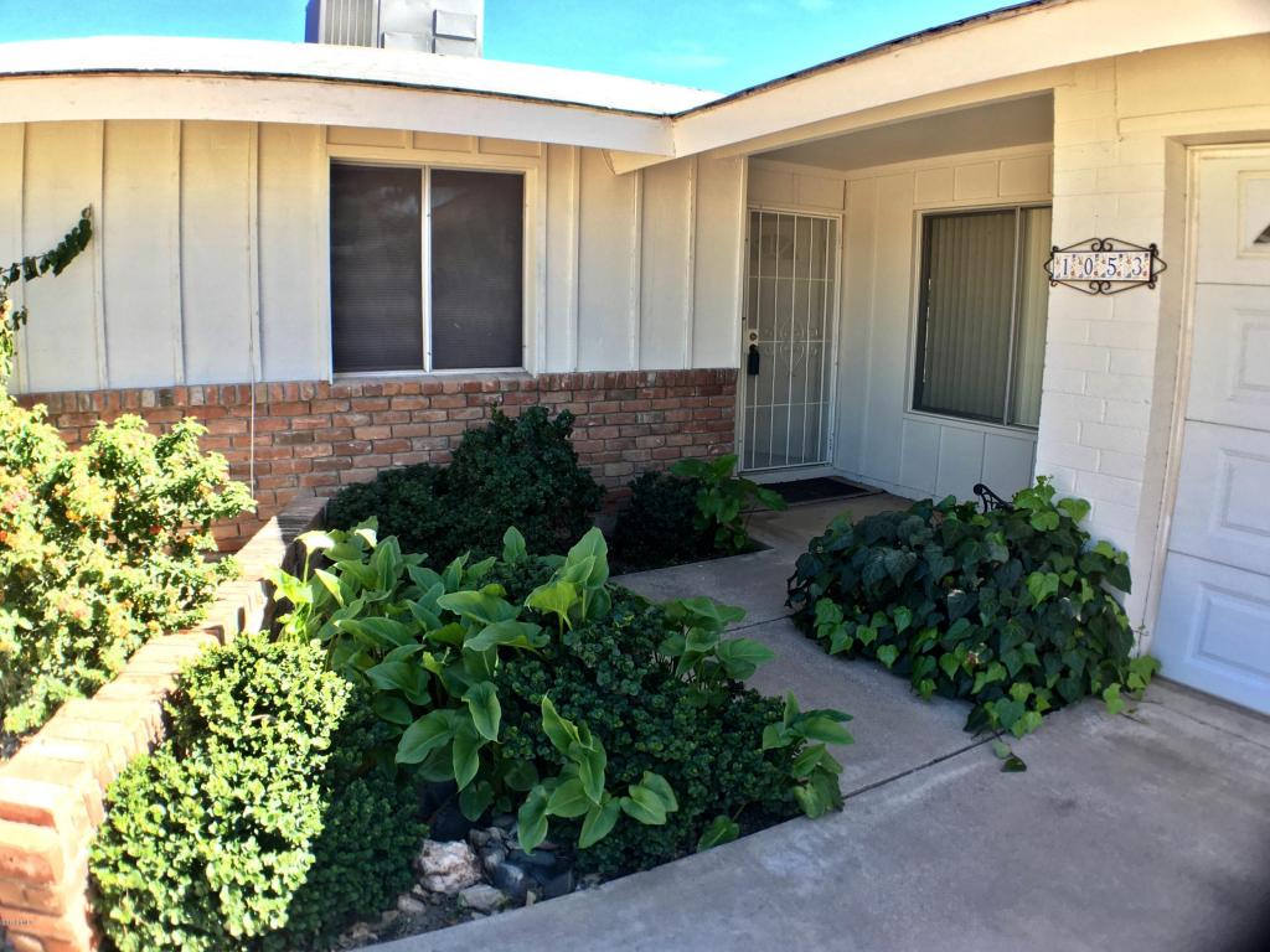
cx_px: 635
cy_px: 476
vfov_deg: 48.2
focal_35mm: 29
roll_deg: +0.1
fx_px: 1064
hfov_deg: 61.7
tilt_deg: -10.3
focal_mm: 4.15
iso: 25
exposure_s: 1/120
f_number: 2.2
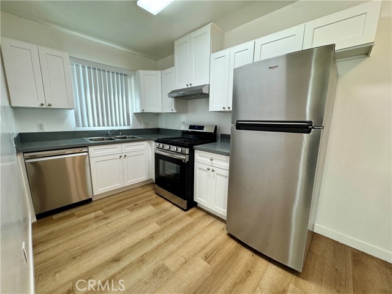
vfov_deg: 85.7
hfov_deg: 102.1
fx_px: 159
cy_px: 147
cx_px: 196
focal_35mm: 14
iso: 125
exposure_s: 1/120
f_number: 2.2
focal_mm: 2.22
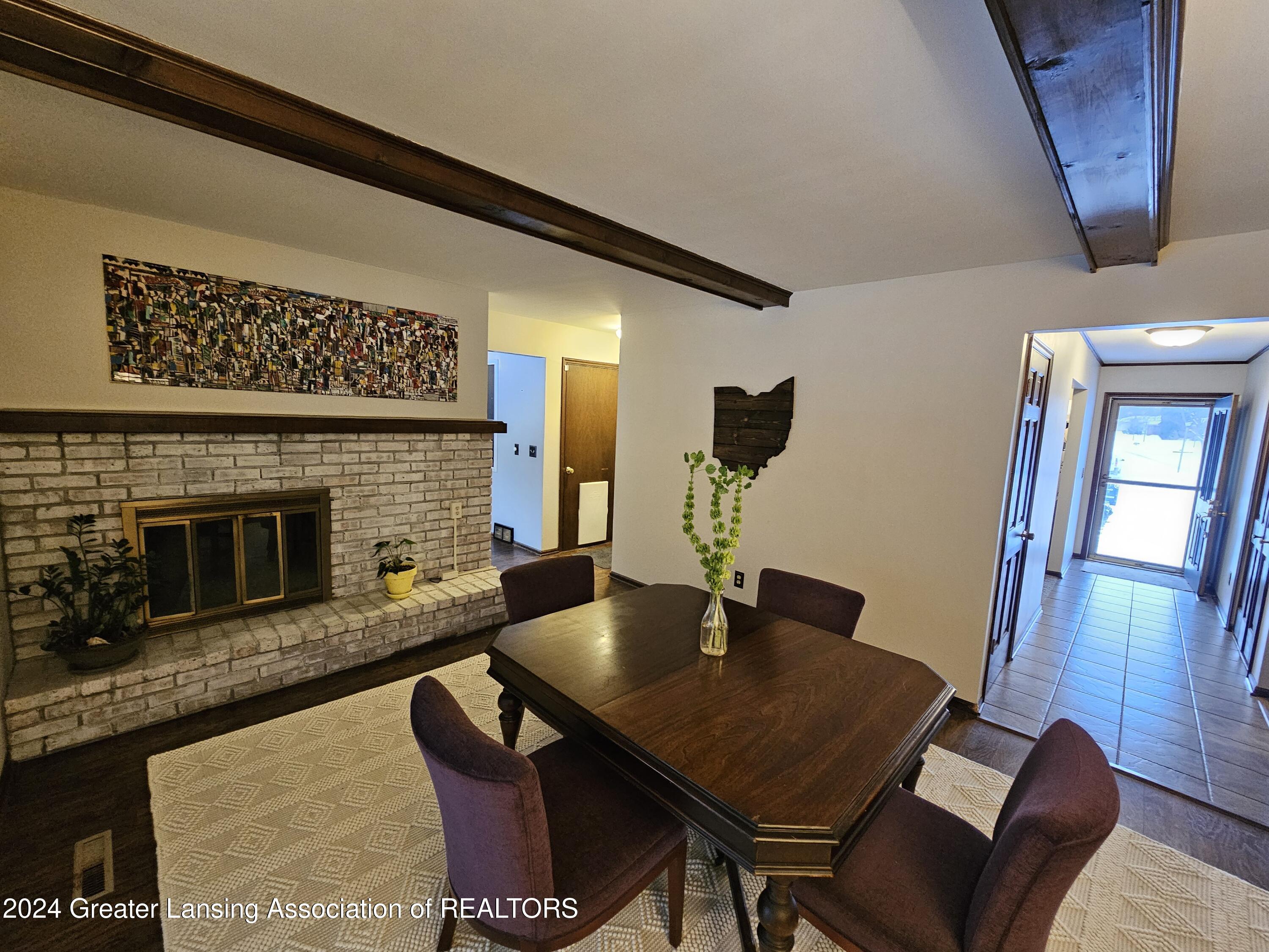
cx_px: 634
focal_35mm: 13
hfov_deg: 106.2
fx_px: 477
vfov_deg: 89.9
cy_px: 476
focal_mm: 2.2
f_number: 2.2
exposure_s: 1/30
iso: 640
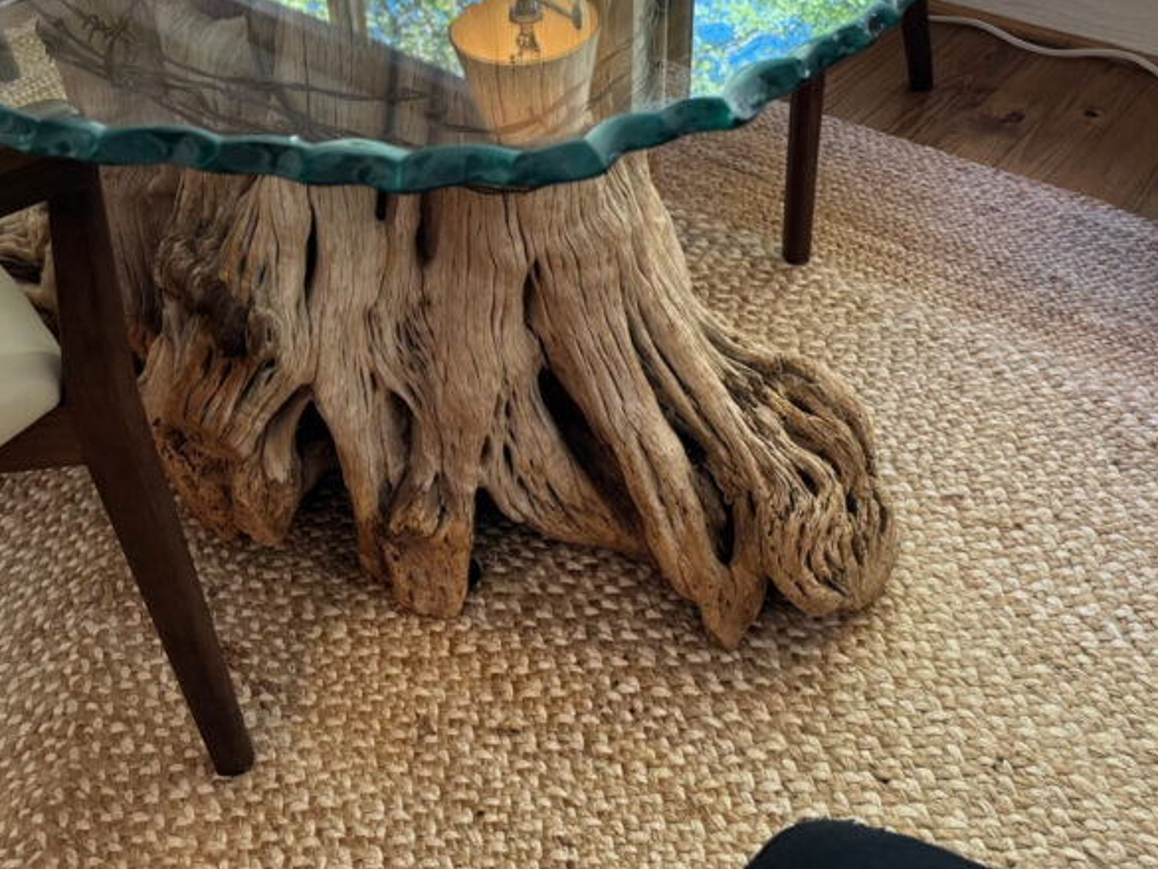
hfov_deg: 44.6
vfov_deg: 33.5
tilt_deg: -36.8
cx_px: 471
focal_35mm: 42
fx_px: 1405
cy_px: 188
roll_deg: +4.2
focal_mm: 6.86
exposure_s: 1/60
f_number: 1.78
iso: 160
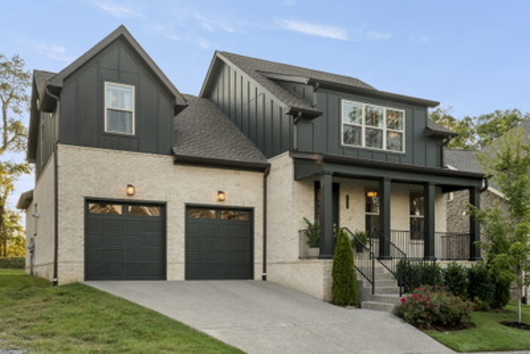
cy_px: 177
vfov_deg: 37.9
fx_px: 515
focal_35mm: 35
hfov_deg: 54.4
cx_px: 265
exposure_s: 1/40
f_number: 8
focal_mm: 35
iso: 100
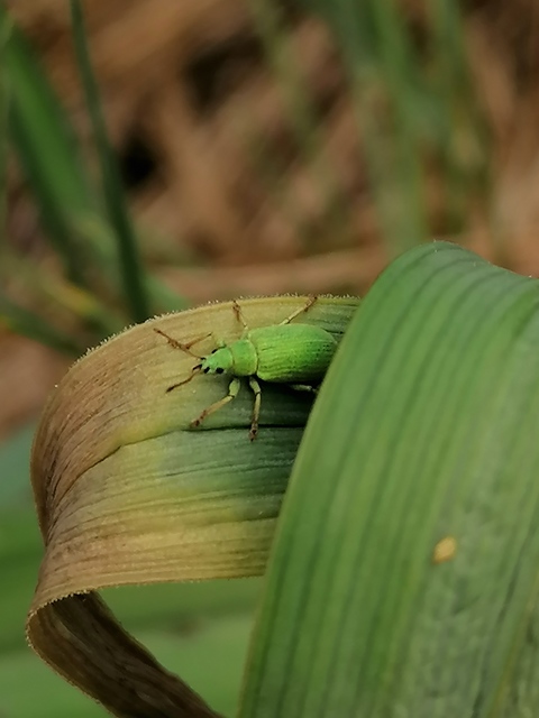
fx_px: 2533
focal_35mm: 122
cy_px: 359
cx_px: 270
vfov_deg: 16.1
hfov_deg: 12.1
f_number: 1.8
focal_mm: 4.75
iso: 50
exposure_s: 1/1056
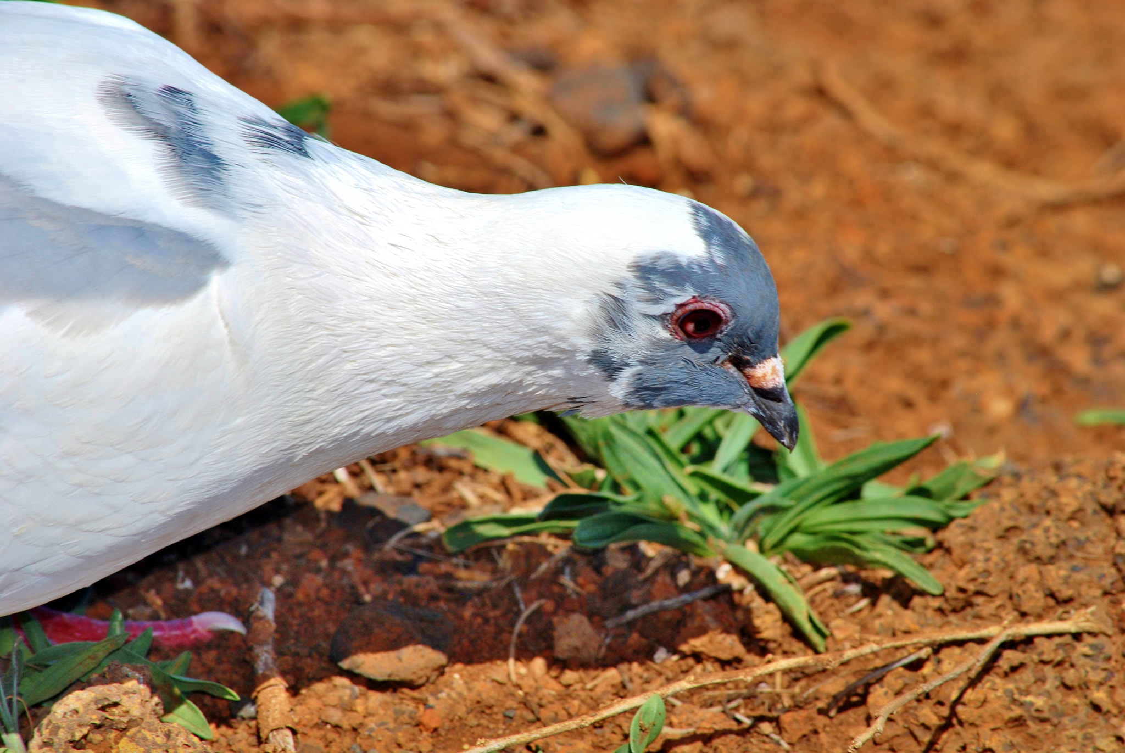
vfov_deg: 3.8
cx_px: 562
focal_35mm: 360
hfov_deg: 5.7
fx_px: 11264
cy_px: 376
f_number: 14
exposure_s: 1/200
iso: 100
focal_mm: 240
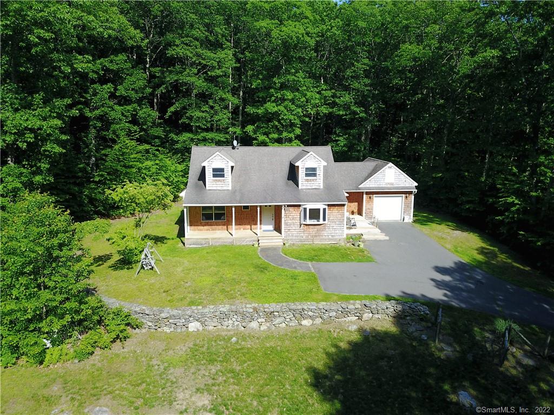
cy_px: 208
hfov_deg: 67.3
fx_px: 416
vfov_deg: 53.1
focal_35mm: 26
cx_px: 277
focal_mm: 4.73
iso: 100
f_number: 2.2
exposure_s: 1/787
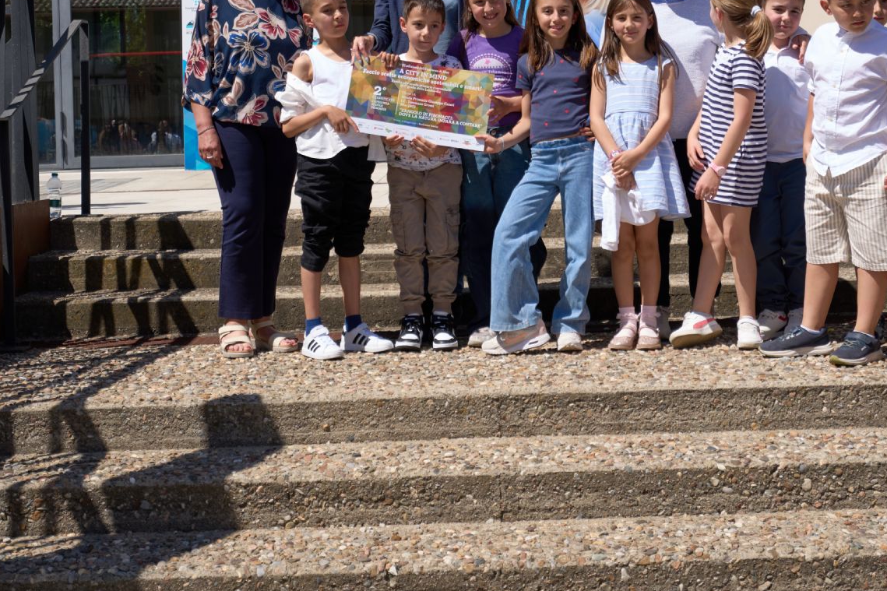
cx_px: 516
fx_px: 1453
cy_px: 125
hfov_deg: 33.9
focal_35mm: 59
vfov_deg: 22.7
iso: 64
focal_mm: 35
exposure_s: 1/1000
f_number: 4
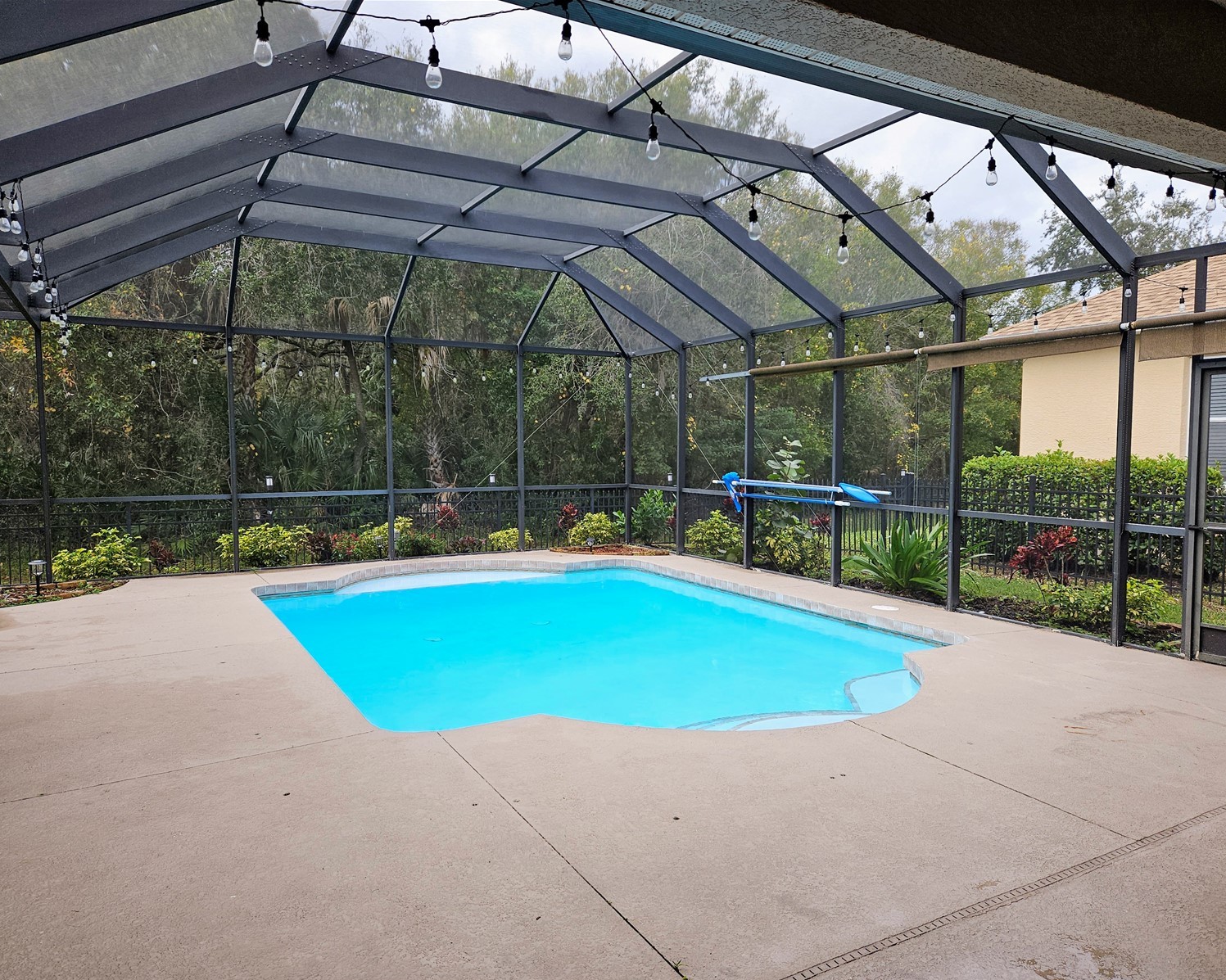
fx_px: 871
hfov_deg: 70.3
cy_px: 490
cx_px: 629
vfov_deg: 58.8
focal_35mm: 24
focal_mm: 5.4
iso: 25
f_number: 1.8
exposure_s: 1/294
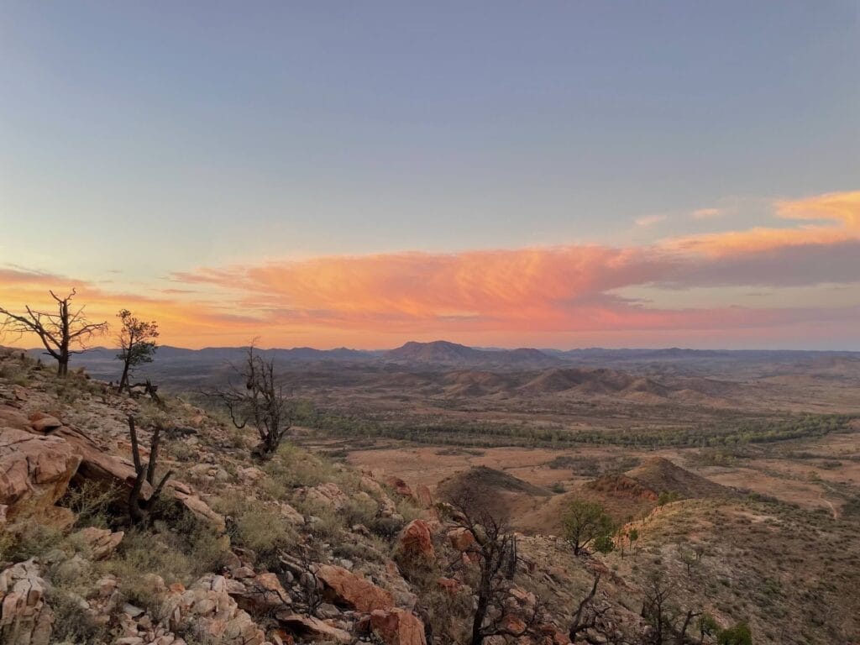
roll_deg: +0.1
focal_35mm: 26
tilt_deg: +2.8
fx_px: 646
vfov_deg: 53.1
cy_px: 322
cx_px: 430
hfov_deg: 67.3
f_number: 1.6
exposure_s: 1/121
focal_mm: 4.2
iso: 40
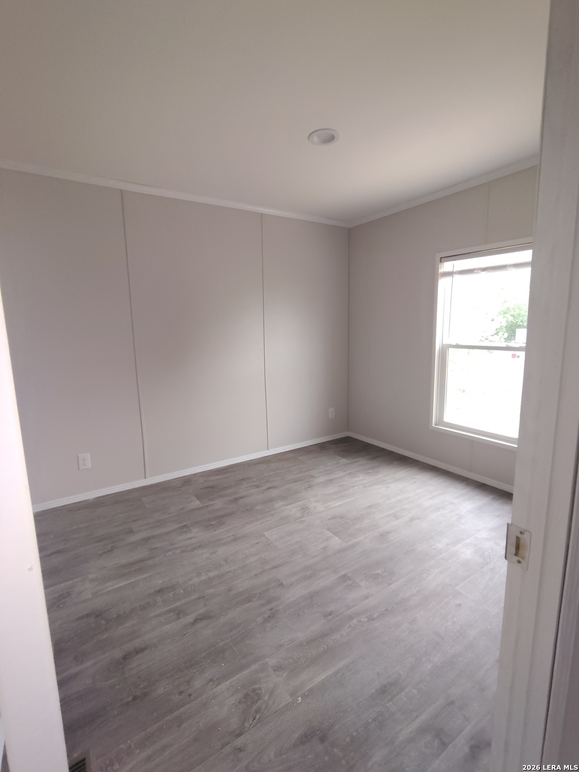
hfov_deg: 78.1
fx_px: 357
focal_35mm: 16
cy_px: 386
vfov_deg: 94.5
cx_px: 290
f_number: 2.2
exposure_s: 1/60
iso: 483
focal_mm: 2.13
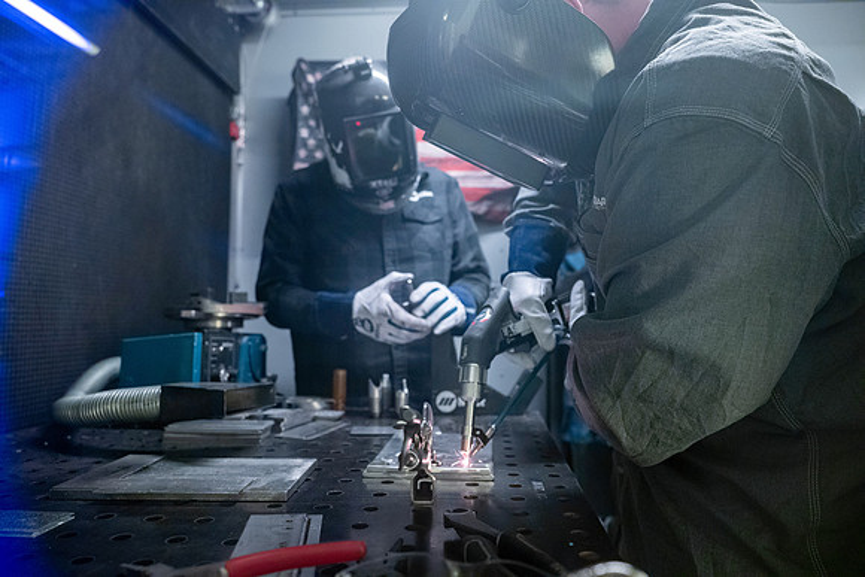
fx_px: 577
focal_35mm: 24
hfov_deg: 73.7
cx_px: 432
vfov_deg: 53.2
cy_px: 288
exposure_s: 1/80
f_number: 3.5
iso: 800
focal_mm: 24
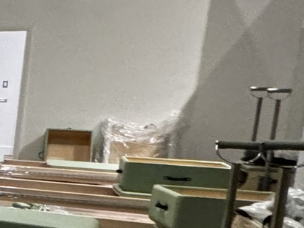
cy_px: 157
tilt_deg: -7.7
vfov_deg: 19.8
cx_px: -499
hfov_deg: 13.5
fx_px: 650
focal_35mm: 74
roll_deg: -0.6
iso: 800
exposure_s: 1/60
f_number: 2.2
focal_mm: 2.22
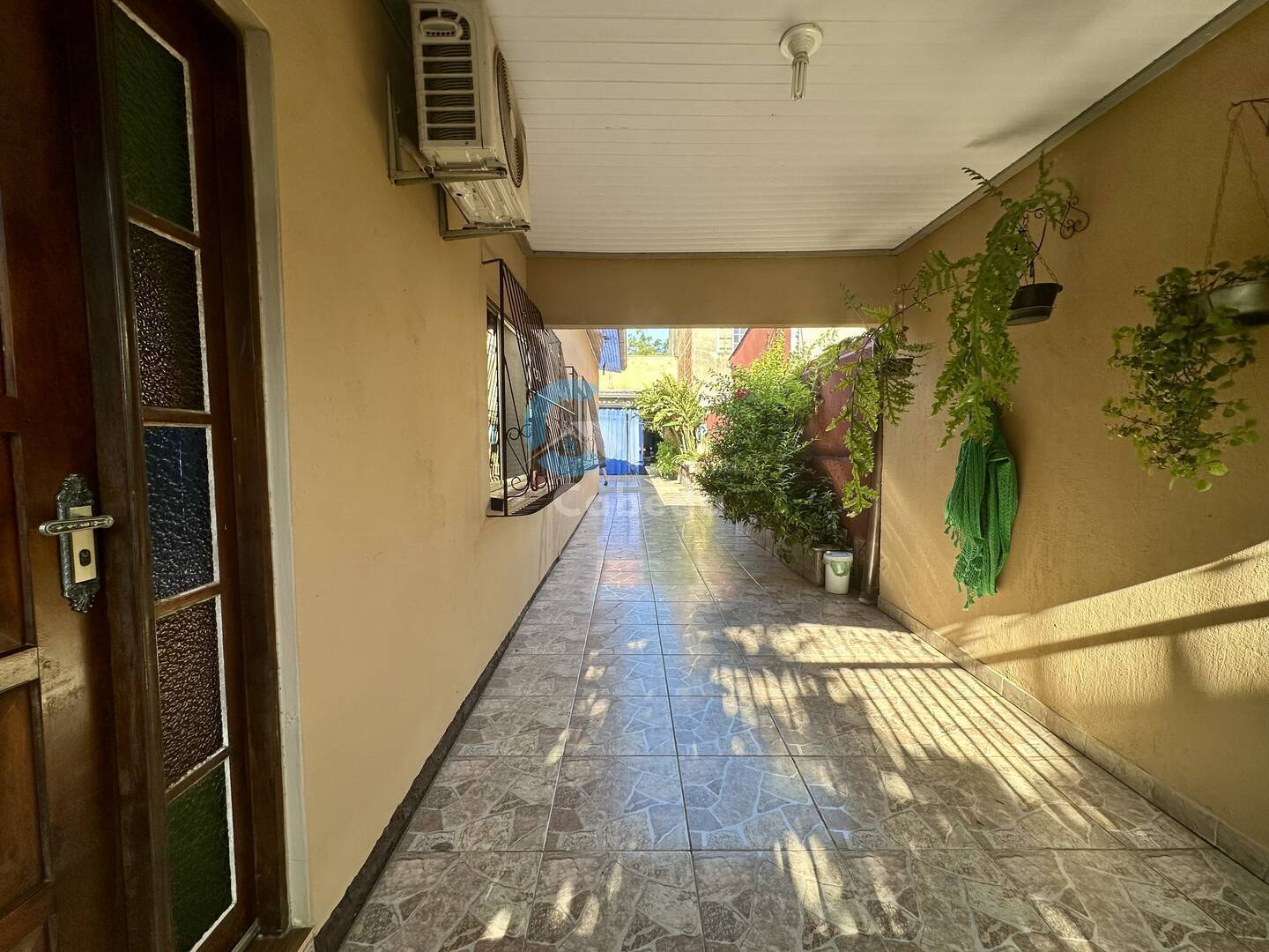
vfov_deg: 85.7
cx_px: 634
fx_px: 513
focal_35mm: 14
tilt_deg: -3.6
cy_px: 476
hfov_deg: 102.1
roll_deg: +0.1
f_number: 2.2
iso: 40
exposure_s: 1/155
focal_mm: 2.22
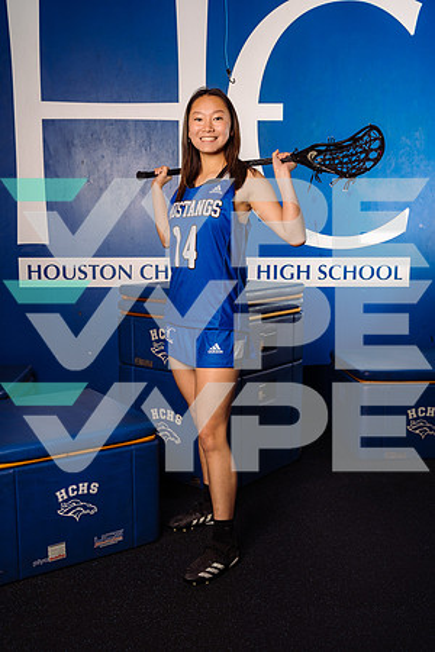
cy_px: 326
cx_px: 218
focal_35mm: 38
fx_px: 689
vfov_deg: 50.7
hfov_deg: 35.1
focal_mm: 38
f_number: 7.1
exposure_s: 1/250
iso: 200
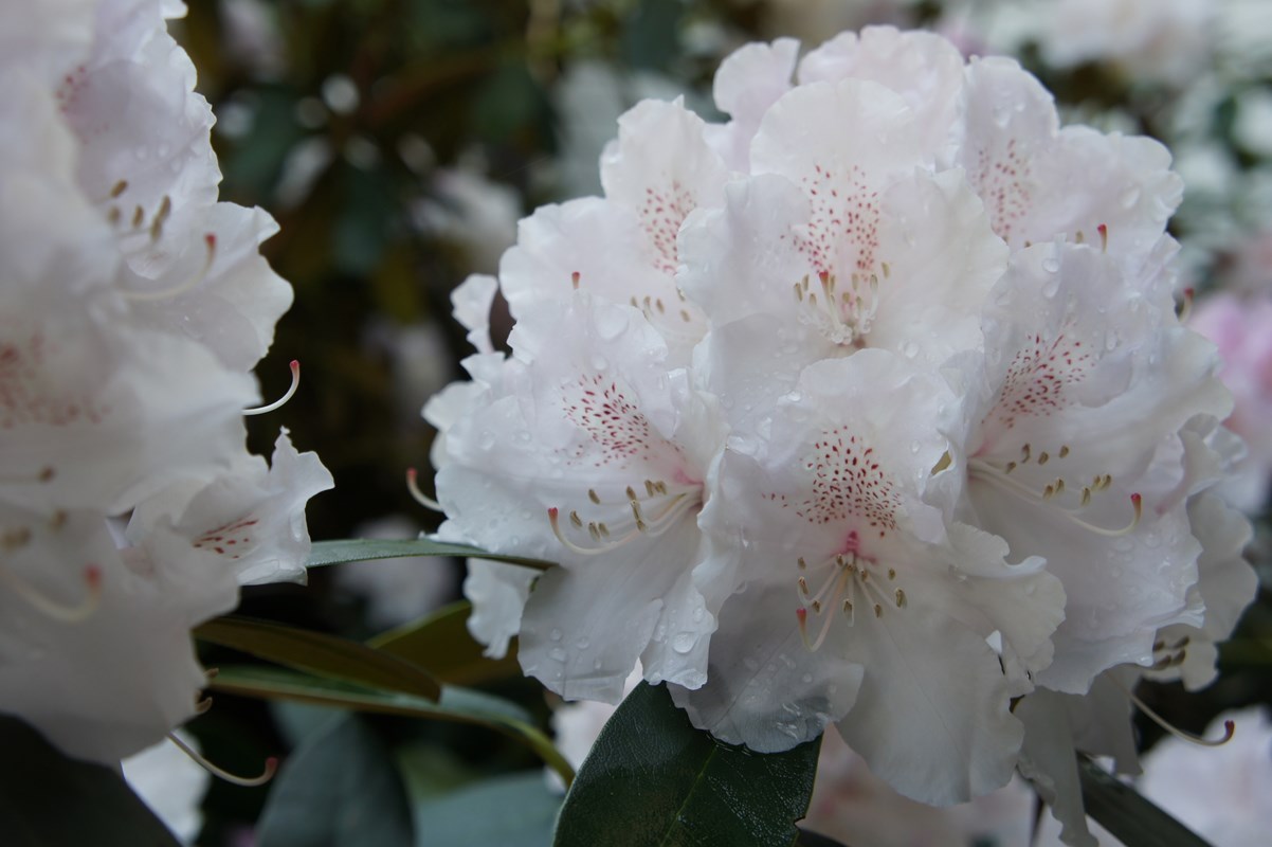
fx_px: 1536
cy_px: 424
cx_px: 636
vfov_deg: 30.8
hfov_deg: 45.0
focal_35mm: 44
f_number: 5.6
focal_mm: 29
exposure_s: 1/80
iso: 200
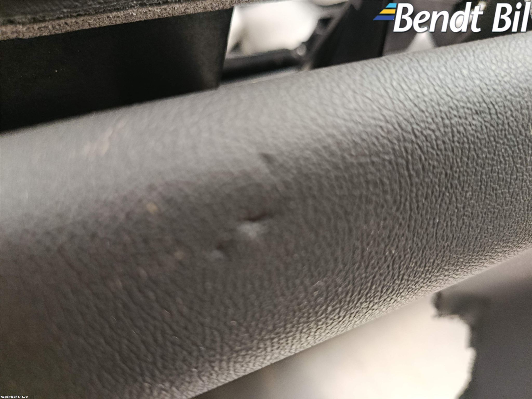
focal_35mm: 24
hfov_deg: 71.6
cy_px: 200
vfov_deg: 56.8
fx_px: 369
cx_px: 266
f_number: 1.7
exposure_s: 1/25
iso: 1996
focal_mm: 5.24
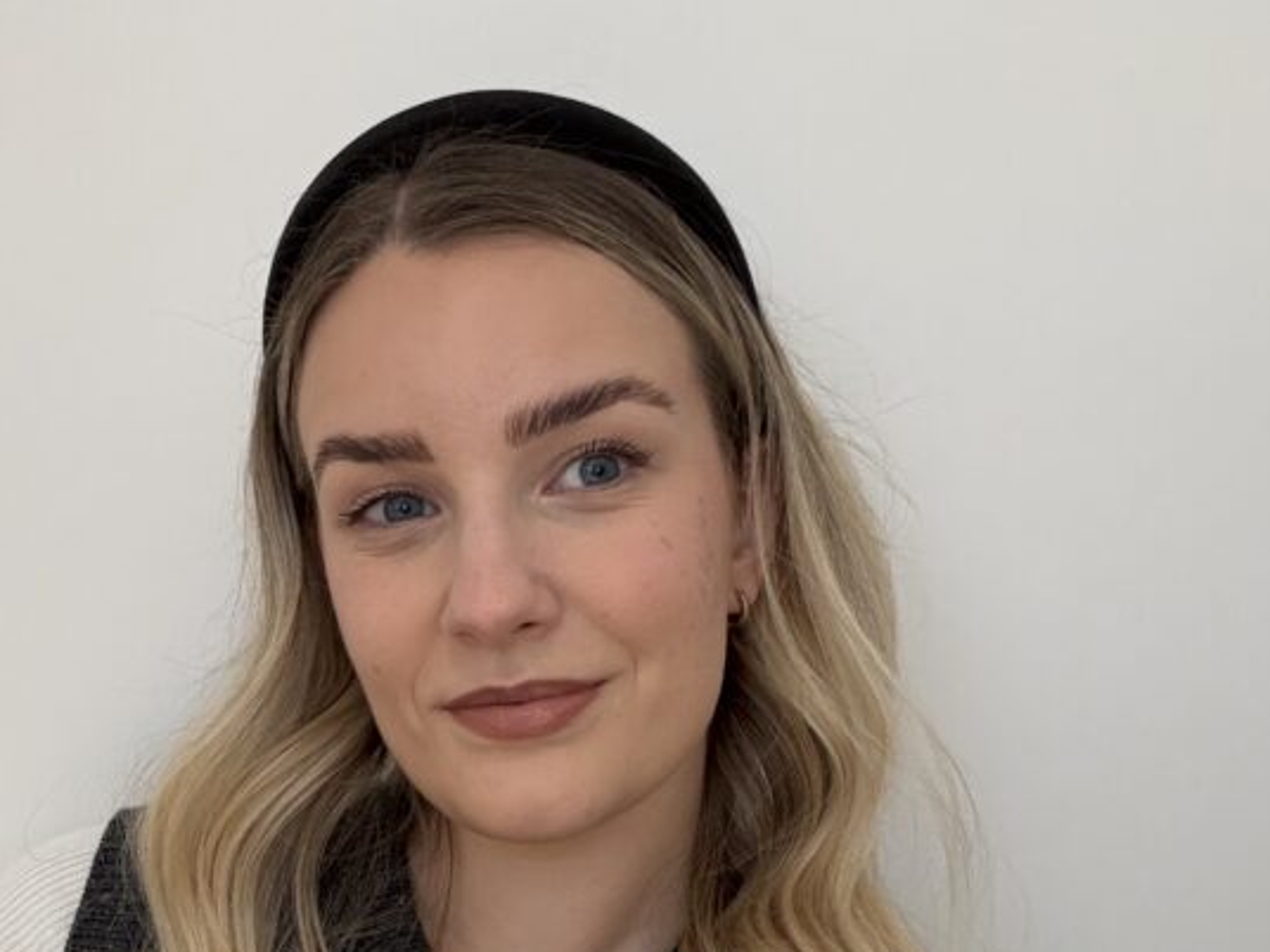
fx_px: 1578
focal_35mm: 43
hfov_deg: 43.4
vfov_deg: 33.1
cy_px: 680
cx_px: 453
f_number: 1.9
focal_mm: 2.69
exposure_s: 1/50
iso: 250
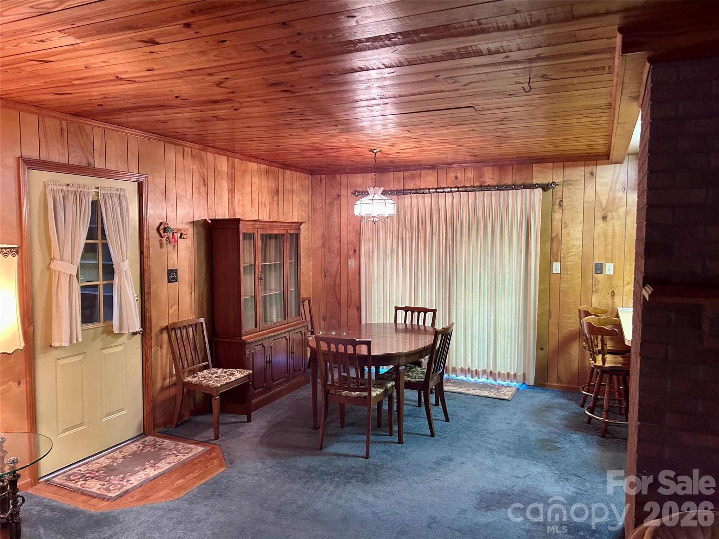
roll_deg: -0.9
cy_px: 270
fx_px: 540
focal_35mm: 26
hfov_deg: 67.3
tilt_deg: -4.1
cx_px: 360
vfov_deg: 53.1
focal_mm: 5.7
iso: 320
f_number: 1.5
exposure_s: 1/60
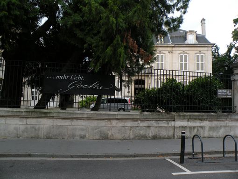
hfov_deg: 65.3
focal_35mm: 27
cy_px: 90
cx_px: 119
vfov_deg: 51.4
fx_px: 186
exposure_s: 1/98.7
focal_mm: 4.7
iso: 64
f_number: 4
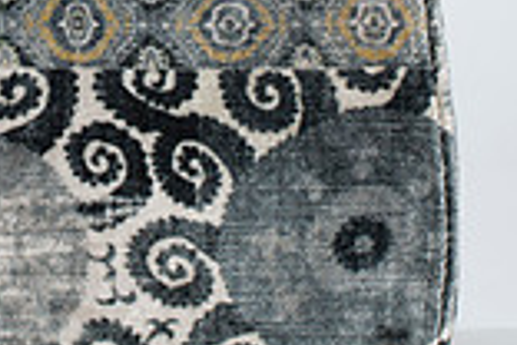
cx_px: -17
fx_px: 2671
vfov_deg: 7.3
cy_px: -108
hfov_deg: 10.9
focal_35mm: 186
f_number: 7.1
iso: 200
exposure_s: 1/200
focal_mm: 50
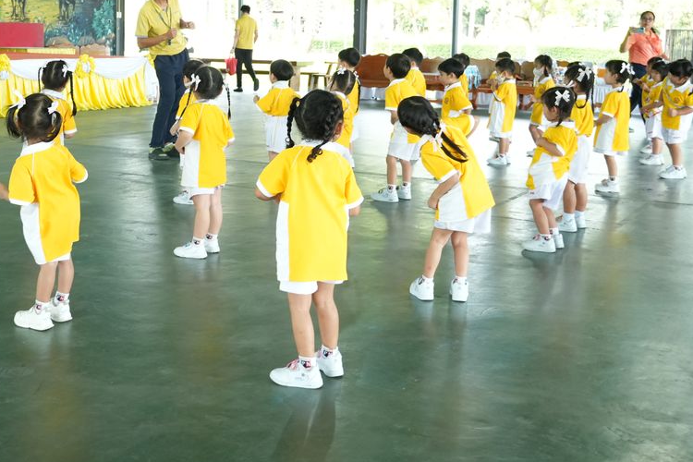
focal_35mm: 52
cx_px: 240
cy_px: 137
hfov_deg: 38.0
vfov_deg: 25.9
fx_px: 996
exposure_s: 1/200
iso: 1600
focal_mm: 23
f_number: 4
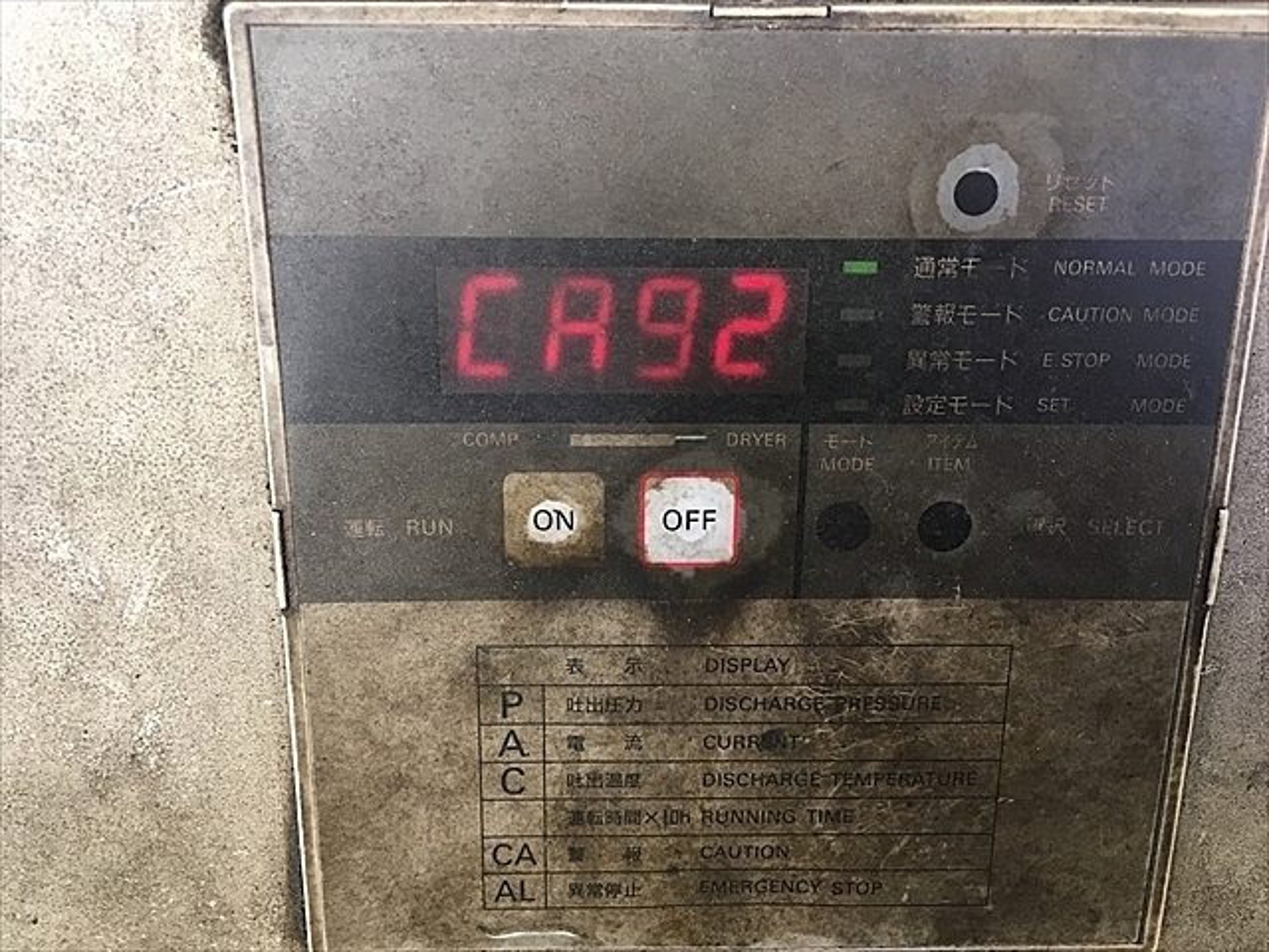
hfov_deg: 61.7
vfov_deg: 48.2
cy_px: 476
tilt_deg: -45.3
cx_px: 634
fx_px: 1063
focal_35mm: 29
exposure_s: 1/30
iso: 64
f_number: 2.2
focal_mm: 4.15
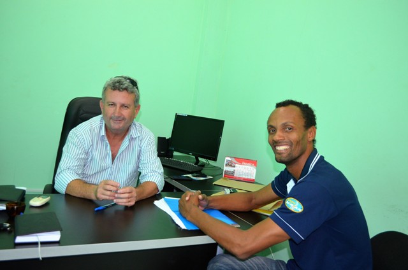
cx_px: 204
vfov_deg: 43.4
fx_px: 339
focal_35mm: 30
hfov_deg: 62.0
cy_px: 135
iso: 1000
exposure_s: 1/60
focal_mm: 20
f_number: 3.8
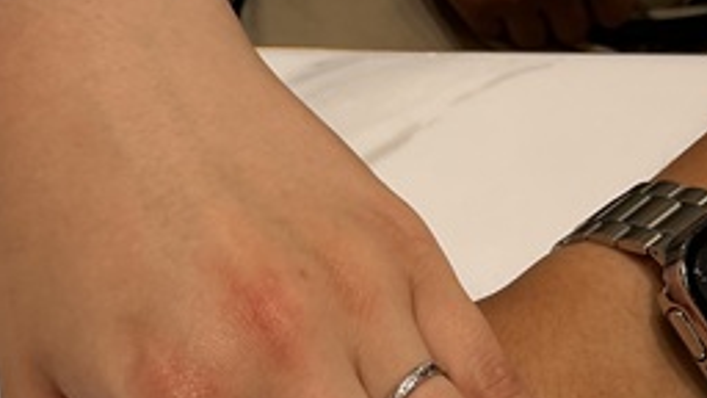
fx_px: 1387
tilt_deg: -58.3
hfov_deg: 28.6
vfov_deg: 15.2
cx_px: 381
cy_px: 578
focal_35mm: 74
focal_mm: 3
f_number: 1.8
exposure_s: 1/259
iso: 25
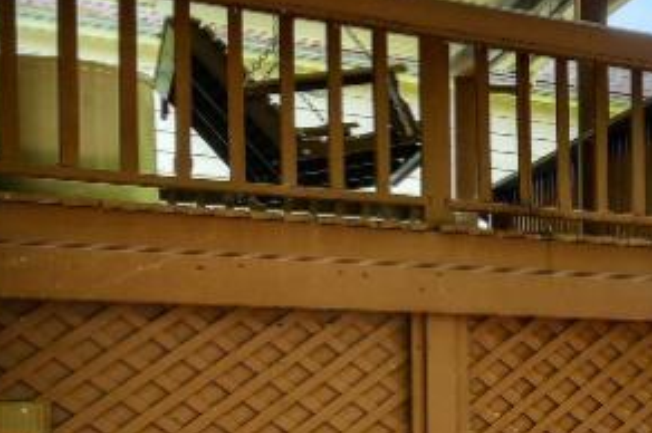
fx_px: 1303
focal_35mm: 72
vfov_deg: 18.4
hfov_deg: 14.7
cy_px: 421
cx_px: 1605
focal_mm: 14
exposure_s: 1/25
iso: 100
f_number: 10
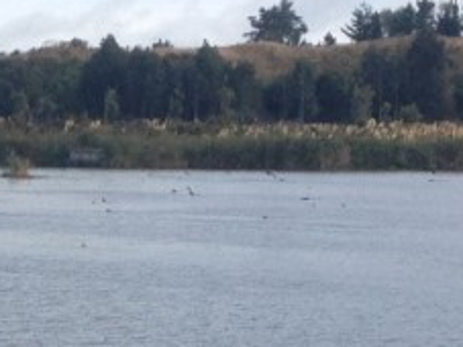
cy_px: 551
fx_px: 2968
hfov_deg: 8.9
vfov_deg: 6.6
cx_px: 43
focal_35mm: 222
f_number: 2.4
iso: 64
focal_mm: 4.28
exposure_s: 1/1175
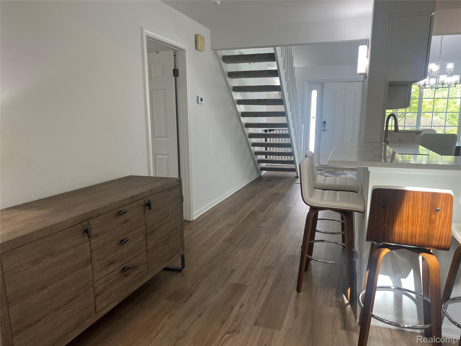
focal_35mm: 26
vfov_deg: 53.1
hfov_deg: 67.3
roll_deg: +1.2
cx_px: 230
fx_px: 346
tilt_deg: -12.4
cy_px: 173
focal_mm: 5.7
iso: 80
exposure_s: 1/120
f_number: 1.5
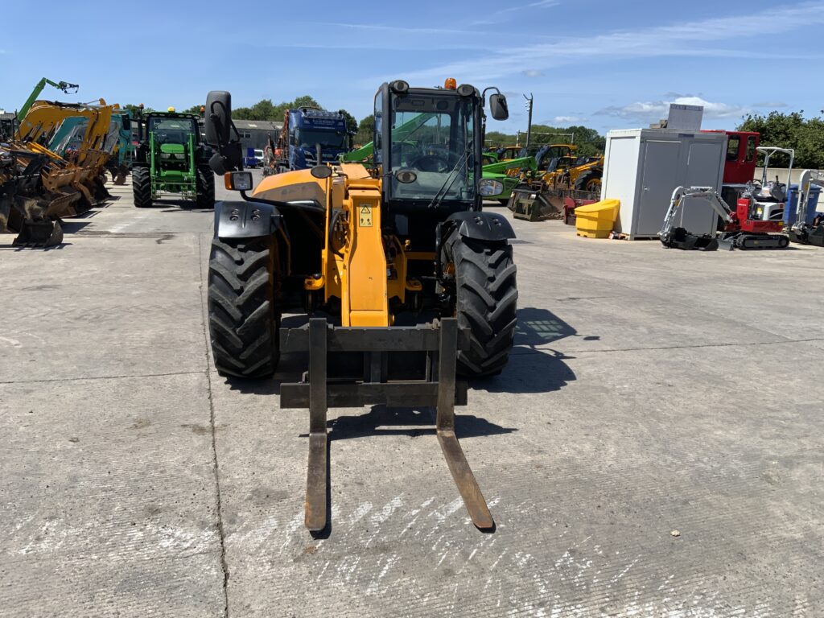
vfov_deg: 48.2
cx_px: 412
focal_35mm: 29
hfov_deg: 61.7
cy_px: 309
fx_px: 690
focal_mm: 3
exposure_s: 1/2141
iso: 16
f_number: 1.8
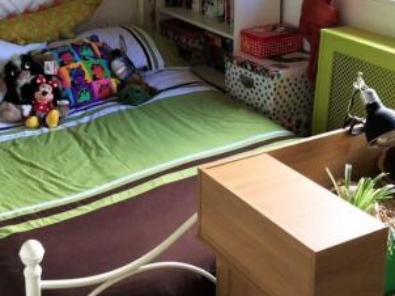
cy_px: 18
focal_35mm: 56
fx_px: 639
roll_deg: +3.0
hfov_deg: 33.9
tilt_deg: -13.8
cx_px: 113
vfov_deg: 25.1
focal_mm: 4.15
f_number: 2.2
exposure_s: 1/33
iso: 25
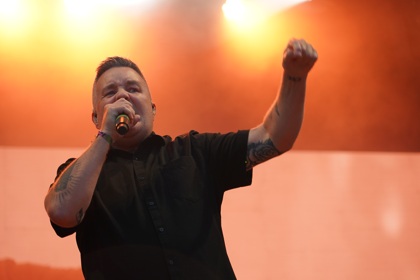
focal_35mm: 105
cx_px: 210
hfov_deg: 19.5
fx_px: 1225
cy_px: 140
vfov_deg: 13.0
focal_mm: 105
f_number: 4
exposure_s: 1/160
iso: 640
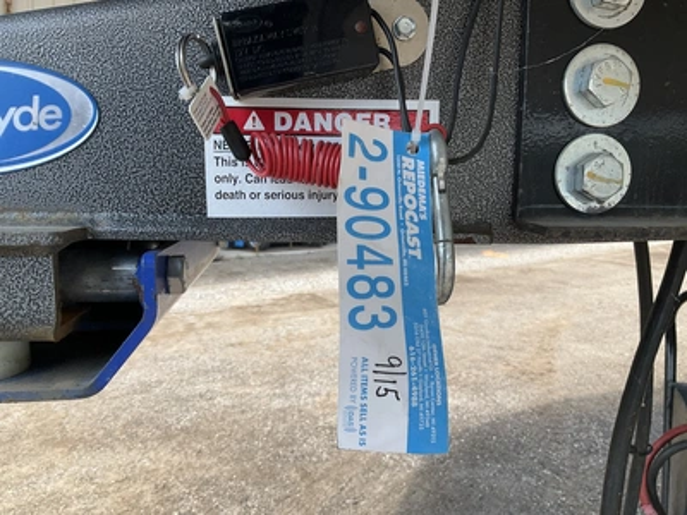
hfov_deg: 61.7
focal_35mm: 29
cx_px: 344
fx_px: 576
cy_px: 258
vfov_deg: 48.2
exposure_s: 1/446
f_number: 1.8
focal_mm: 3
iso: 25
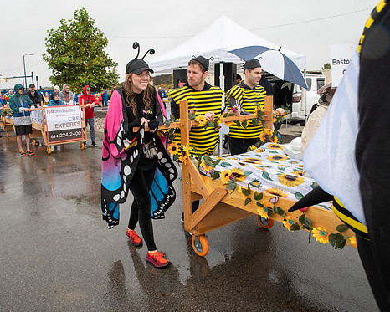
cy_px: 152
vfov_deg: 51.5
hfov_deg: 62.0
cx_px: 174
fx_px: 323
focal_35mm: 28
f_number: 7.1
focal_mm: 24
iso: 400
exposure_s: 1/200
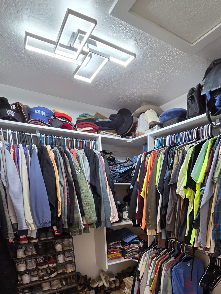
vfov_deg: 71.1
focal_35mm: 21
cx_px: 154
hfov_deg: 61.3
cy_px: 235
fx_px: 179
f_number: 2.2
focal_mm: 2.2
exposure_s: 1/60
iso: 400
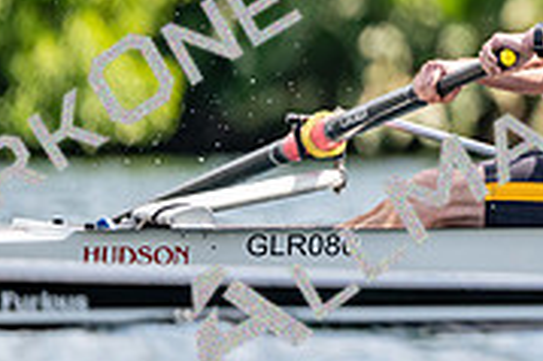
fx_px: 29279
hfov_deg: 1.1
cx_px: 807
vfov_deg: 0.7
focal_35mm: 1943
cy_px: -71
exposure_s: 1/2500
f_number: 4
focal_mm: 600
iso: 640
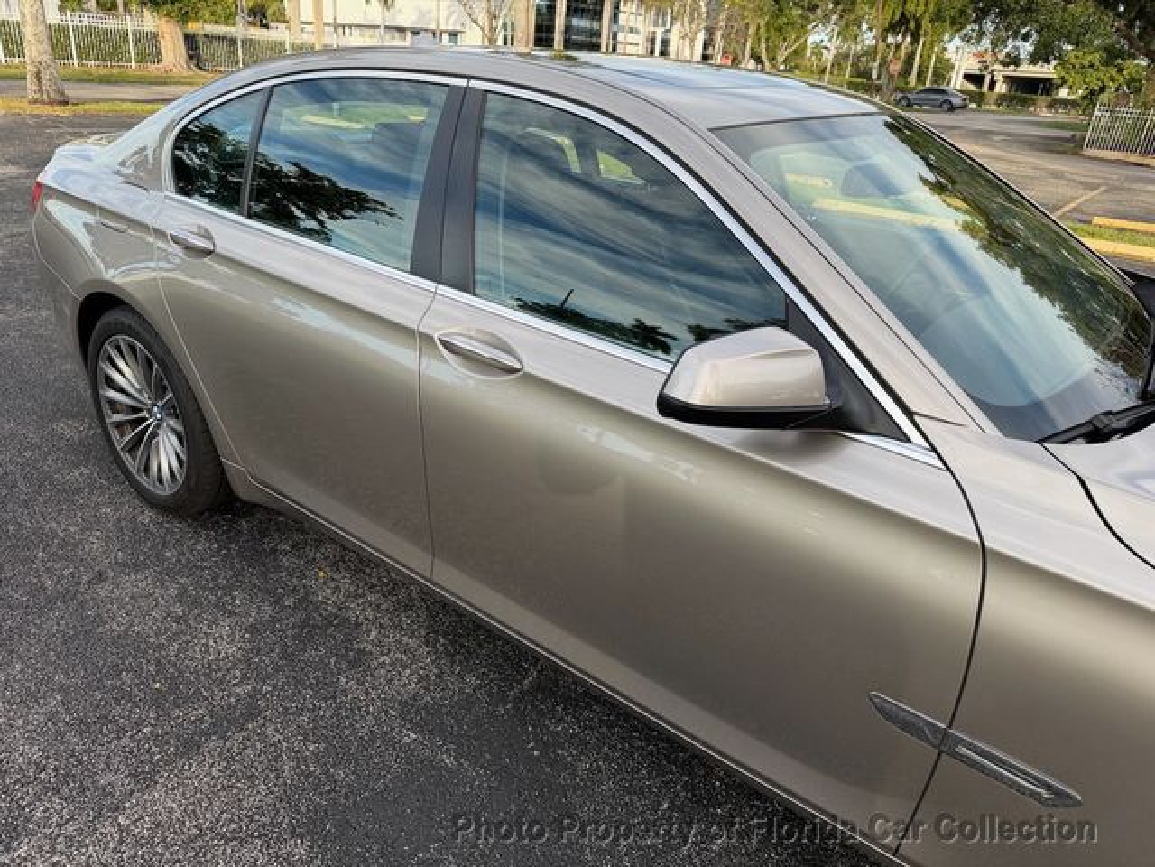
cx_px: 578
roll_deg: -5.4
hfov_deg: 71.6
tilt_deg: -24.3
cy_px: 434
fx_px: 801
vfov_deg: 56.8
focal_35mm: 24
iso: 80
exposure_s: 1/831
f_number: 1.78
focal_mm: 6.76
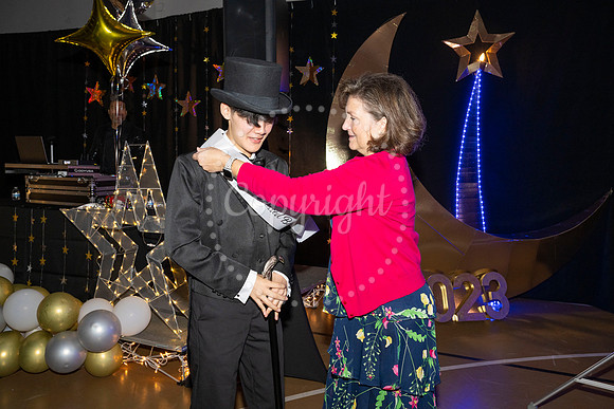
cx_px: 307
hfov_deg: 59.5
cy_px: 204
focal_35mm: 32
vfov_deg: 41.7
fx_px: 537
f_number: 5.6
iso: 1000
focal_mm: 31.5
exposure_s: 1/100
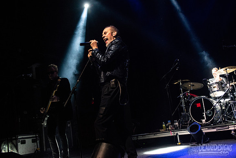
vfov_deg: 37.9
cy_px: 79
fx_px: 229
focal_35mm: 35
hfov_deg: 54.4
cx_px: 118
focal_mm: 35
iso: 3200
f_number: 3.2
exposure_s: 1/400
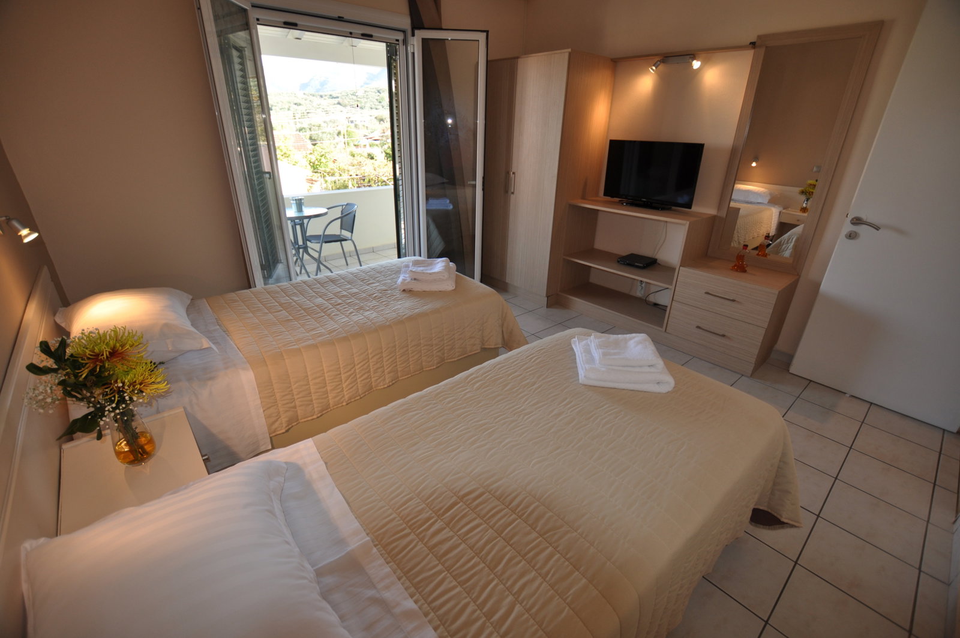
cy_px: 319
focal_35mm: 15
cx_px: 480
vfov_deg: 77.2
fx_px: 400
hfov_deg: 100.5
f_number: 3.5
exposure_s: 1/125
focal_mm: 10
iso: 200
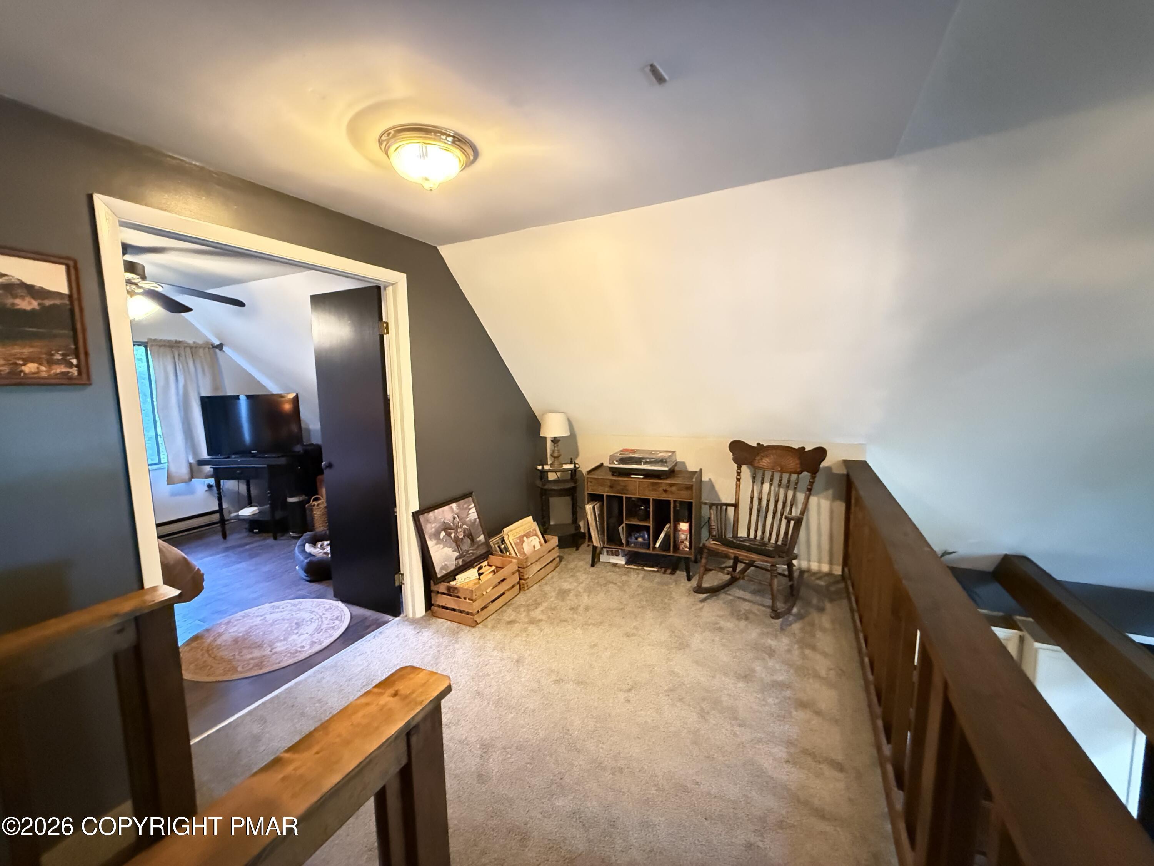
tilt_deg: -6.4
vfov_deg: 85.7
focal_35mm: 14
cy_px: 433
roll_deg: +1.6
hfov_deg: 102.1
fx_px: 467
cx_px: 577
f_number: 2.2
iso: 2000
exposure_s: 1/30
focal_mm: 2.22
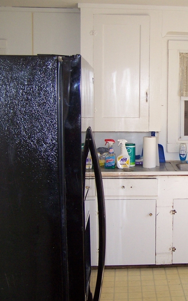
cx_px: 187
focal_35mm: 54
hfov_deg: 23.0
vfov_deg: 37.5
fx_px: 443
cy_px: 150
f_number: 2.8
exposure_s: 1/125
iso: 140
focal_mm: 6.3
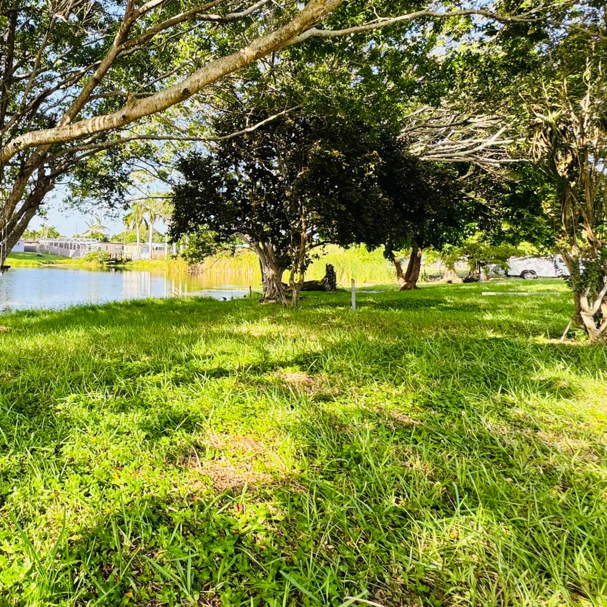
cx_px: 104
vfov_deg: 66.2
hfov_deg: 60.6
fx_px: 456
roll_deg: -2.0
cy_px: 225
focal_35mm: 23
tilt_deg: +3.4
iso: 40
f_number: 2.2
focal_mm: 2.22
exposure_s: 1/368
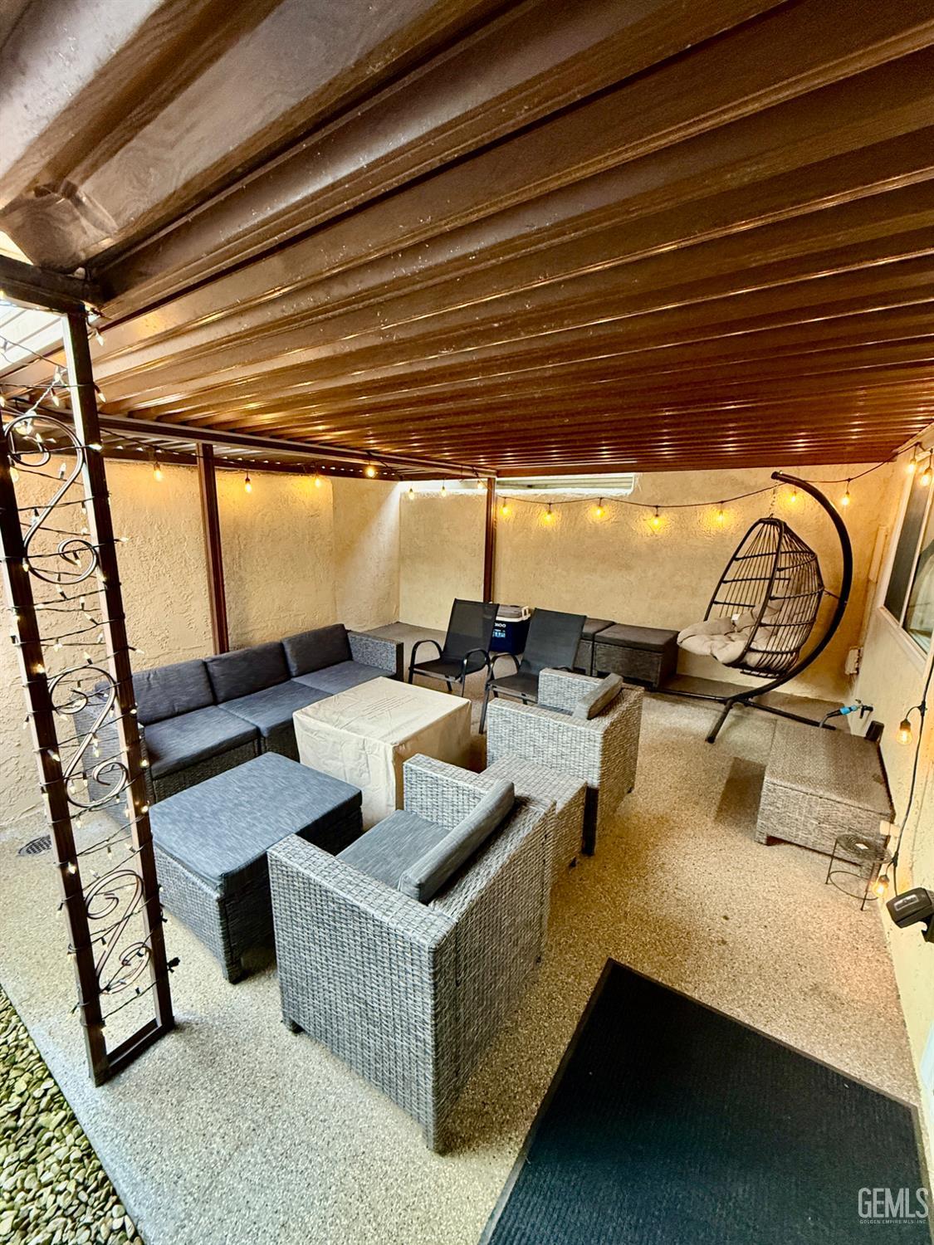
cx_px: 467
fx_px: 504
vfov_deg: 102.1
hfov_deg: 85.7
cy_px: 622
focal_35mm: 14
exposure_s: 1/60
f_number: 2.2
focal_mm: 2.22
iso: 500
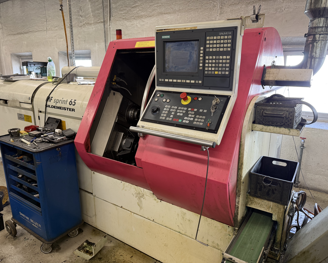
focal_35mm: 25
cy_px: 132
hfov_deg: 68.1
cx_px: 164
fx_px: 243
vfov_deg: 56.8
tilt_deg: -13.3
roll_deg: -0.4
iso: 160
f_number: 1.78
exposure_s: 1/50
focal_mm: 6.76
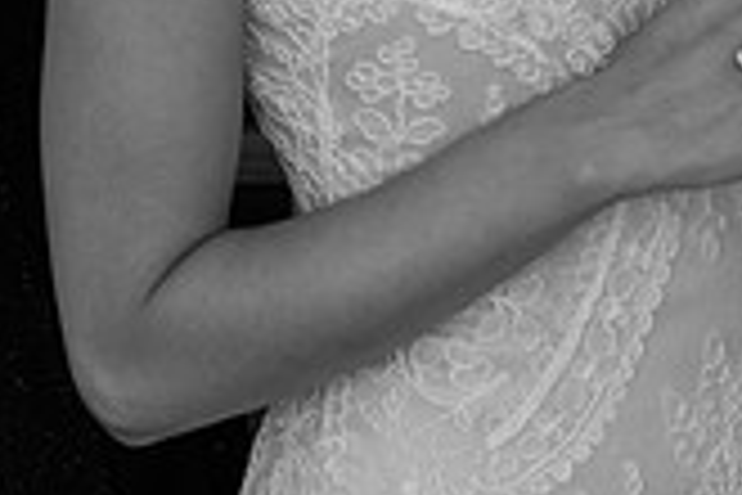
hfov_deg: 13.6
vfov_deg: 9.0
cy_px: -320
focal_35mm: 148
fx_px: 3050
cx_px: -40
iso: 1600
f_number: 4.5
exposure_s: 1/60
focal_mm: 42
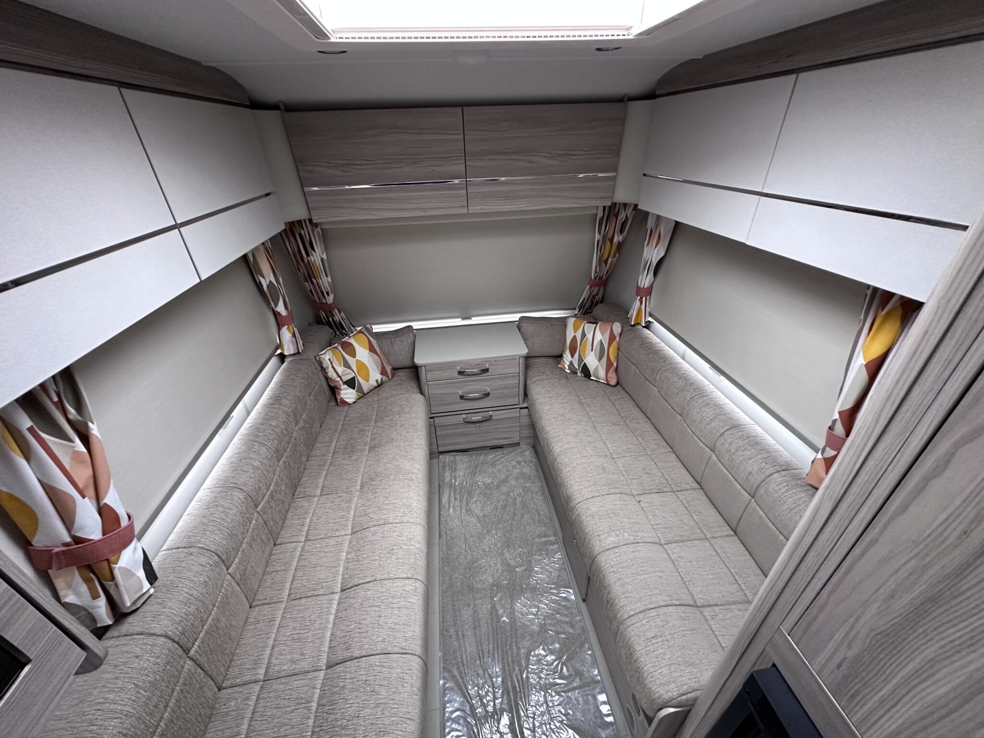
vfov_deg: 85.7
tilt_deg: -30.6
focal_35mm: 14
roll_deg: +1.7
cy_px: 369
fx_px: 398
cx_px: 492
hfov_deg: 102.1
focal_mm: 2.22
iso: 400
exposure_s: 1/60
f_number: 2.2
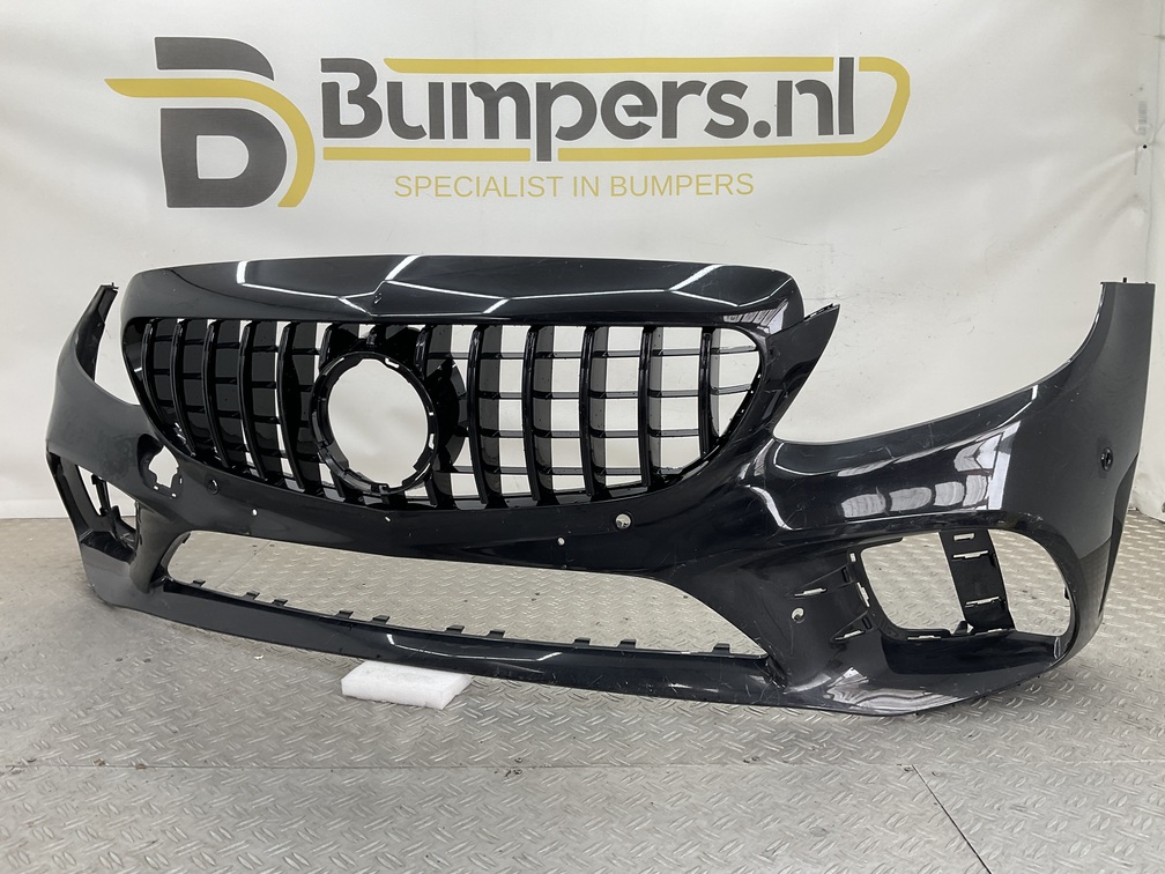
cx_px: 582
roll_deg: +0.0
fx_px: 976
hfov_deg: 61.7
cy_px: 437
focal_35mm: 29
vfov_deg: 48.2
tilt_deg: -8.5
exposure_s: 1/120
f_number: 1.8
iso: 25
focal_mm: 3
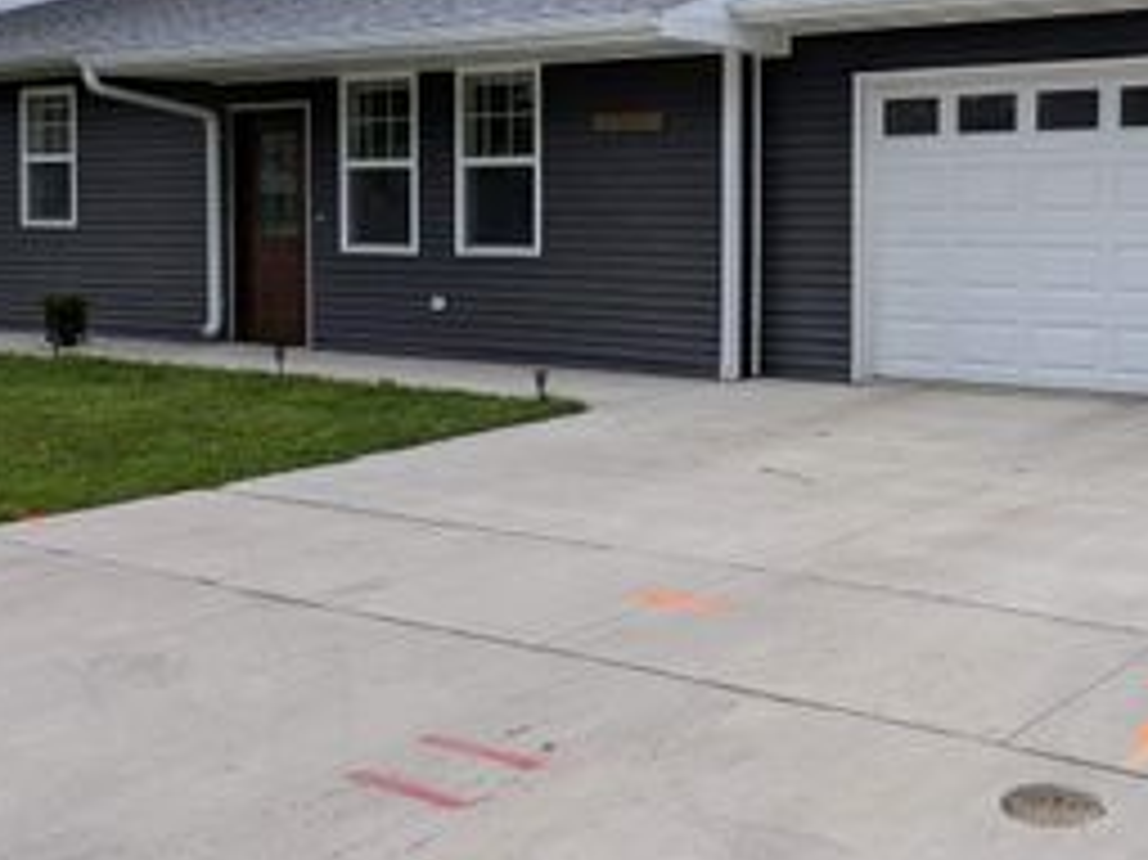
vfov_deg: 30.6
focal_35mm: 47
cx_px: 810
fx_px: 1558
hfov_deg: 39.7
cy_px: 272
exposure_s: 1/2381
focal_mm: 4.53
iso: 31
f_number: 1.7
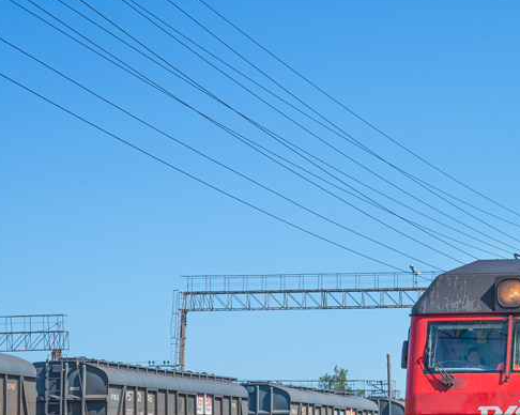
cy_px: 378
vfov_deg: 13.2
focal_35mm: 116
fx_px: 1784
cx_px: 618
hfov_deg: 16.0
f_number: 7.1
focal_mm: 50
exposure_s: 1/400
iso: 100
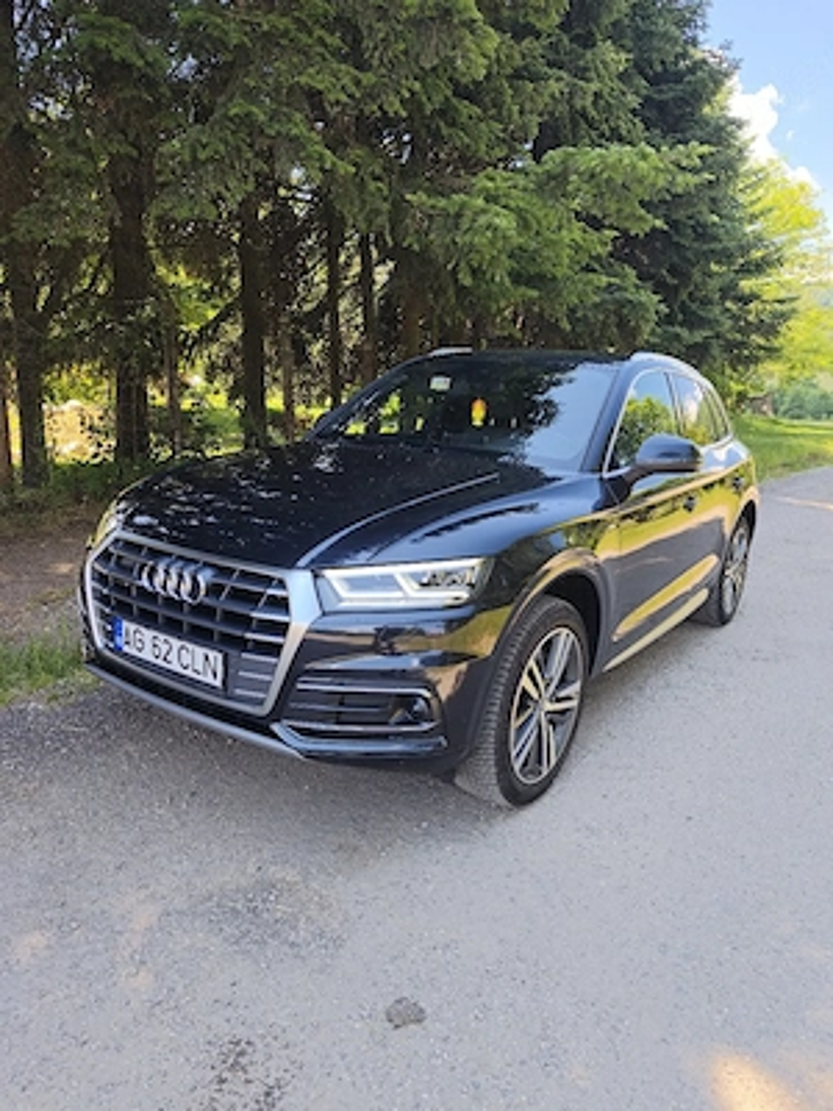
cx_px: 416
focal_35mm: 23
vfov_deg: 73.9
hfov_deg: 58.9
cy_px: 556
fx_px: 738
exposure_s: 1/208
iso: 50
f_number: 1.65
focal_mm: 6.18
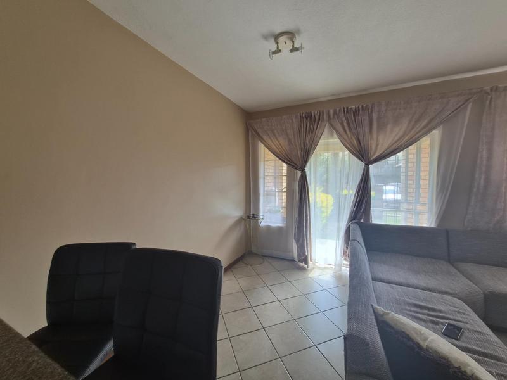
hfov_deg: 106.2
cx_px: 254
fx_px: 190
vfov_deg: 89.9
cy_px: 190
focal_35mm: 13
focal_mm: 1.7
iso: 40
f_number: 2.2
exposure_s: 1/50
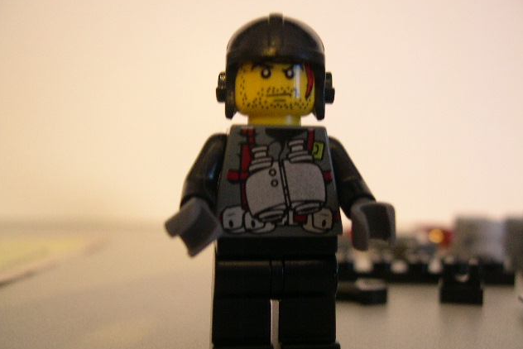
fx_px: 581
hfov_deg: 48.4
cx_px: 262
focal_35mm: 40
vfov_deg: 33.4
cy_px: 176
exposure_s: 1/4.8
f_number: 2.8
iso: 309
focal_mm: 8
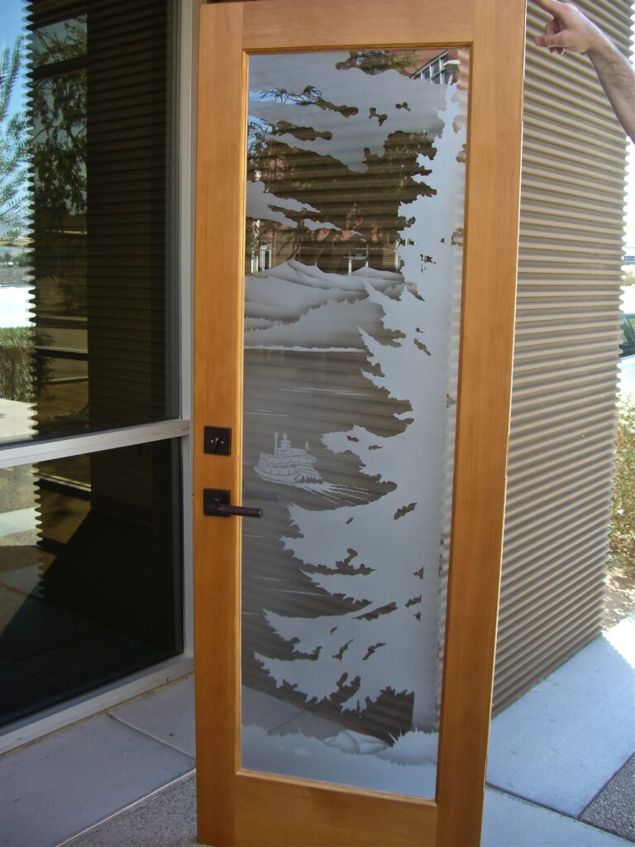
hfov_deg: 37.7
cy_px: 424
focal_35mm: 38
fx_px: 929
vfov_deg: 49.0
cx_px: 318
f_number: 2.8
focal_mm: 7.9
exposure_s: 1/125
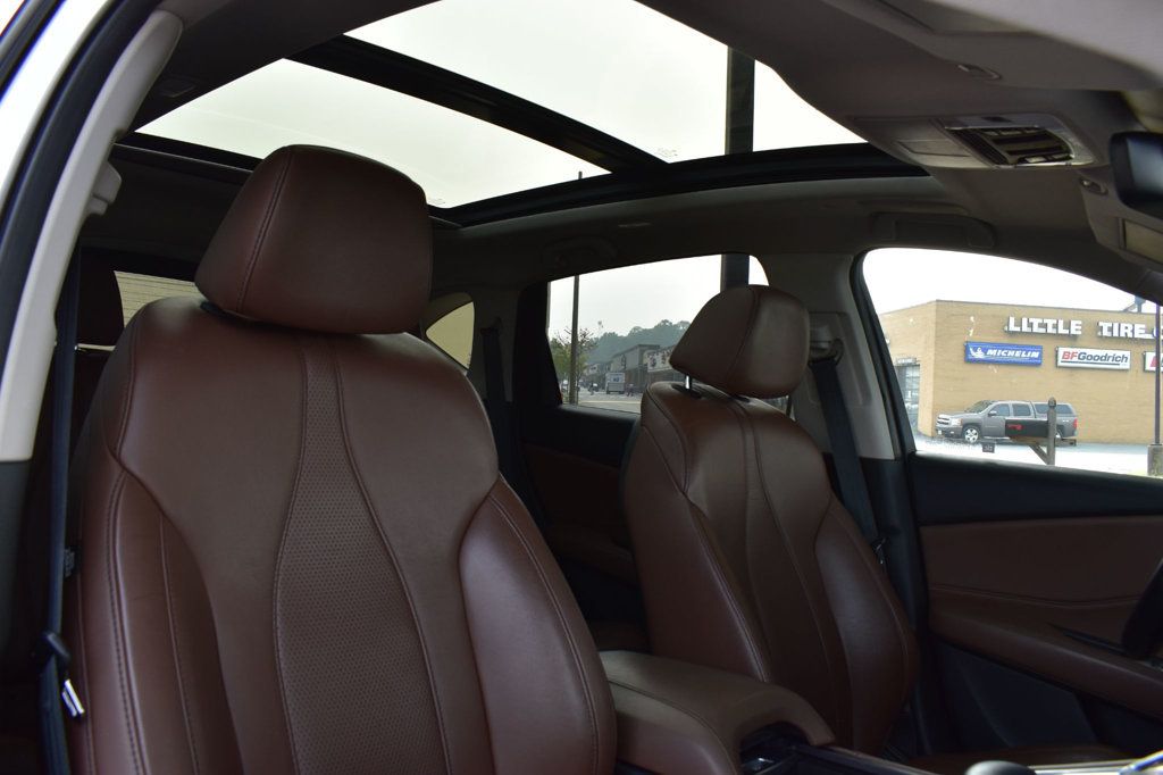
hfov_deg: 67.4
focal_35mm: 27
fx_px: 872
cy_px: 388
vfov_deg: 47.9
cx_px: 582
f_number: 9
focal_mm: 18
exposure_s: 1/125
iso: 400
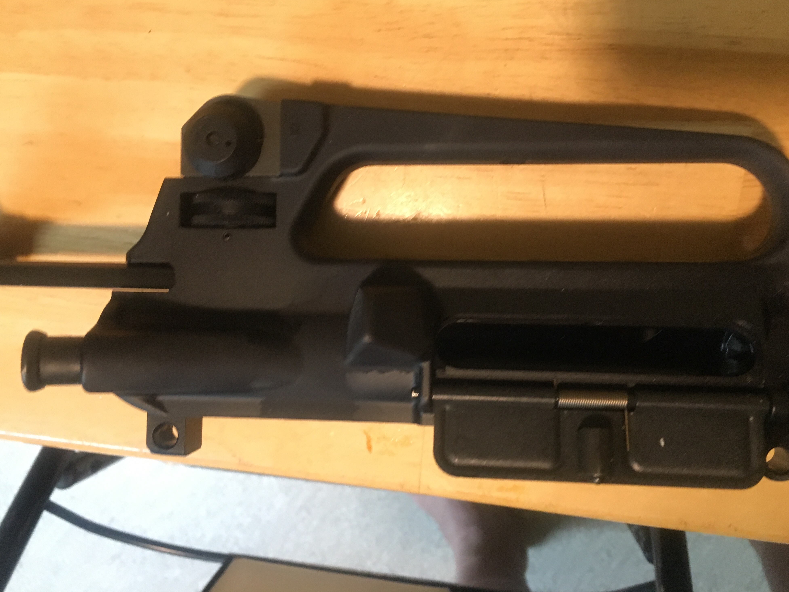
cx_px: 404
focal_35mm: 30
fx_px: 684
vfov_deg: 46.8
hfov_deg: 60.0
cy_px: 291
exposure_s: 1/30
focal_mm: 4.15
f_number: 2.2
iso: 250
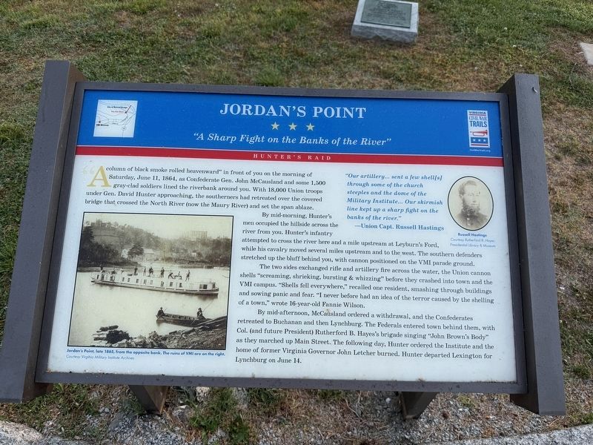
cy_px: 222
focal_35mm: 24
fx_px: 411
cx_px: 296
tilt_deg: -48.0
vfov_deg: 56.8
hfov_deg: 71.6
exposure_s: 1/1271
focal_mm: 6.76
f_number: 1.78
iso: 80
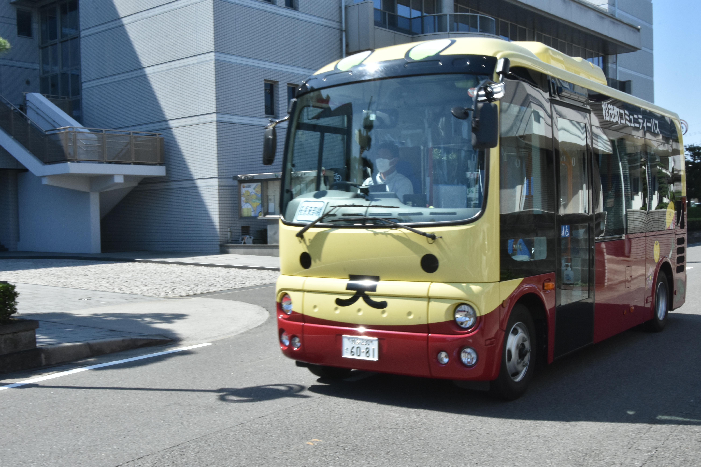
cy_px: 234
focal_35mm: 39
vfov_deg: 34.2
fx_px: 759
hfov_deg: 49.6
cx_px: 350
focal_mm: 26
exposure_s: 1/160
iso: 900
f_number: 25
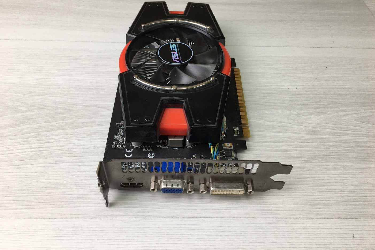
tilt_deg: -47.4
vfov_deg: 42.2
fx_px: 323
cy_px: 109
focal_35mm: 31
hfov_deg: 60.3
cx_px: 192
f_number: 2.2
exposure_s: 1/100
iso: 40
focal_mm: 4.15
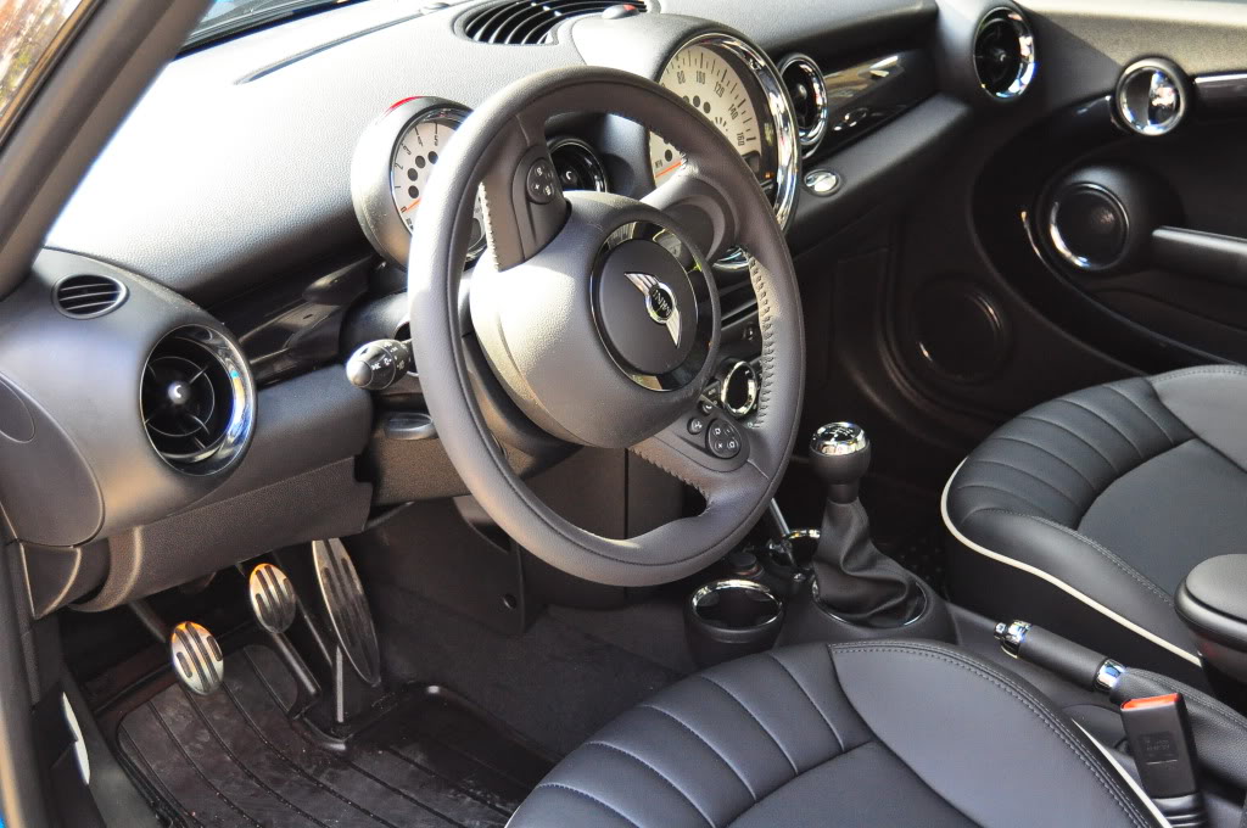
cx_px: 624
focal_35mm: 48
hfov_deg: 41.2
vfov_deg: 28.0
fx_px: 1661
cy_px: 414
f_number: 4.5
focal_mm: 32
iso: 1800
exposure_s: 1/100
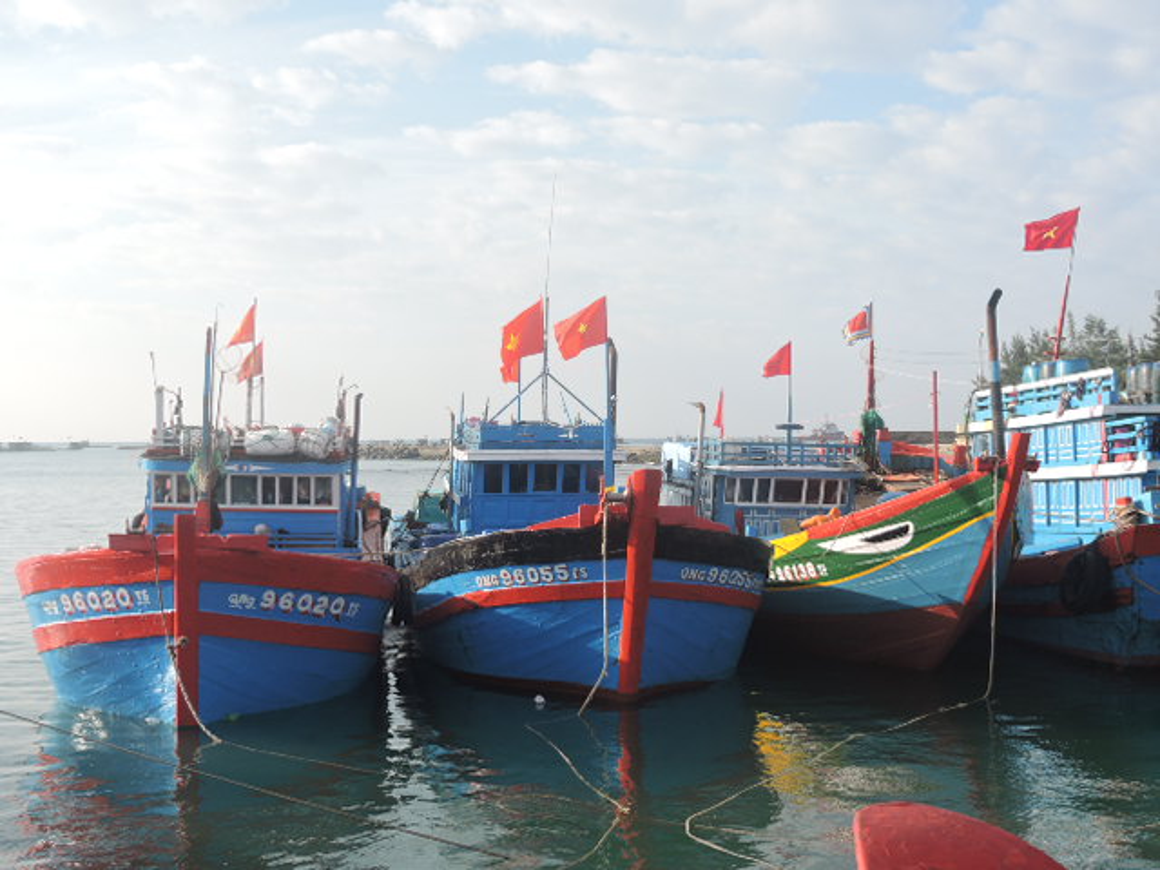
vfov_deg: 29.1
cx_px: 580
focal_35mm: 50
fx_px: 1676
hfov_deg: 38.2
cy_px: 435
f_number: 4
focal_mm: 9
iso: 100
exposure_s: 1/500
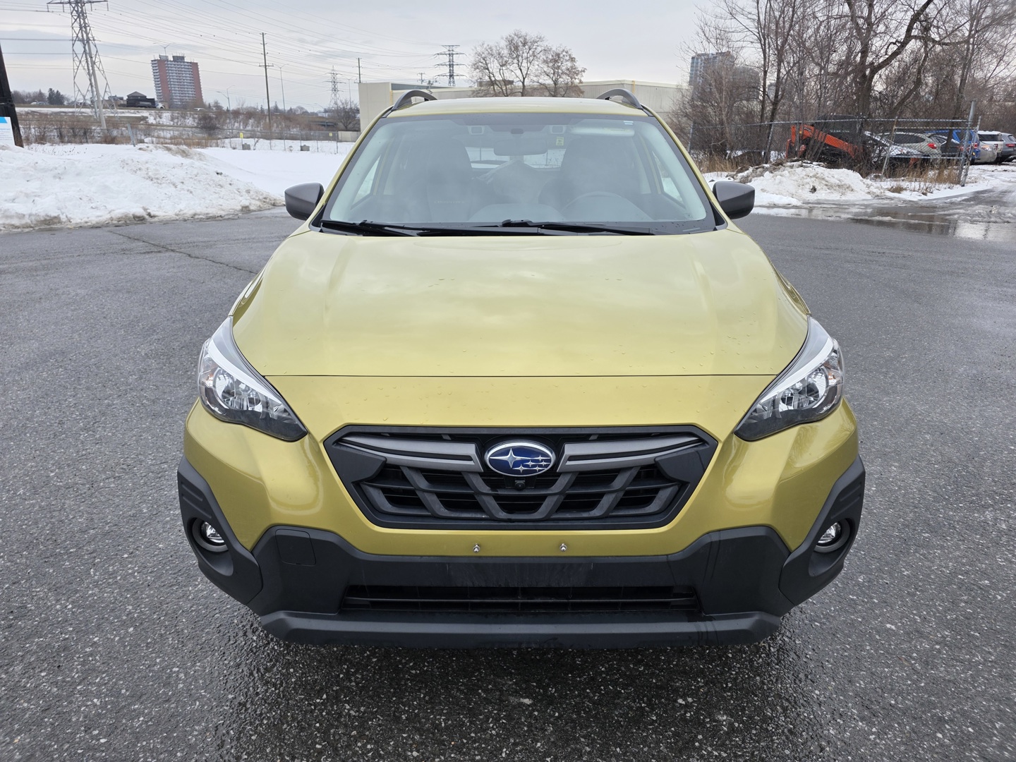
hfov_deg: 73.9
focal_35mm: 23
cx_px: 508
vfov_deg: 58.9
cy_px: 381
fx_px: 675
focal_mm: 6.3
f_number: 1.7
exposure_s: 1/359
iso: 40
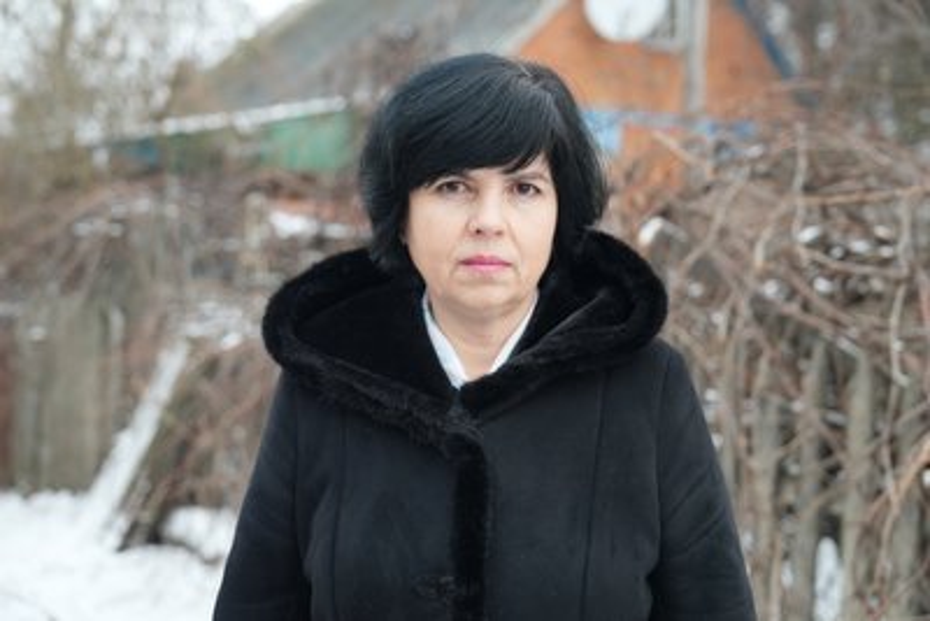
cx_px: 465
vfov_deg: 30.5
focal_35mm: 44
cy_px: 310
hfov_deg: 44.5
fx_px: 1137
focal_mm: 44
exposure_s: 1/160
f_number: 2.8
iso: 1000
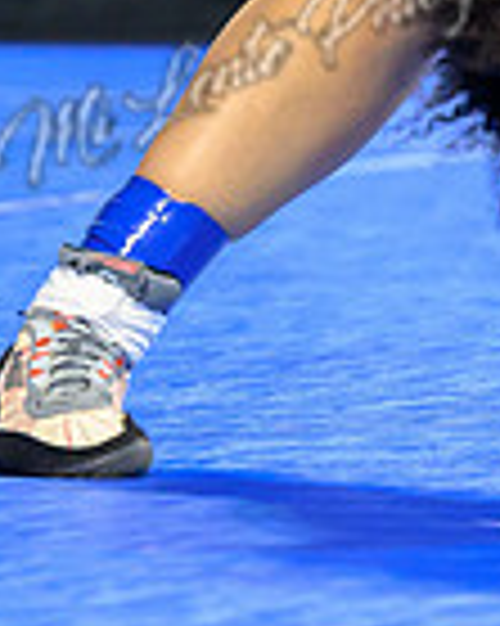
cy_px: -52
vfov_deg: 3.3
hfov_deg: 2.6
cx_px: 1176
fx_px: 10740
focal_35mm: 580
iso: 4000
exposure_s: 1/800
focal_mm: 97
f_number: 2.8
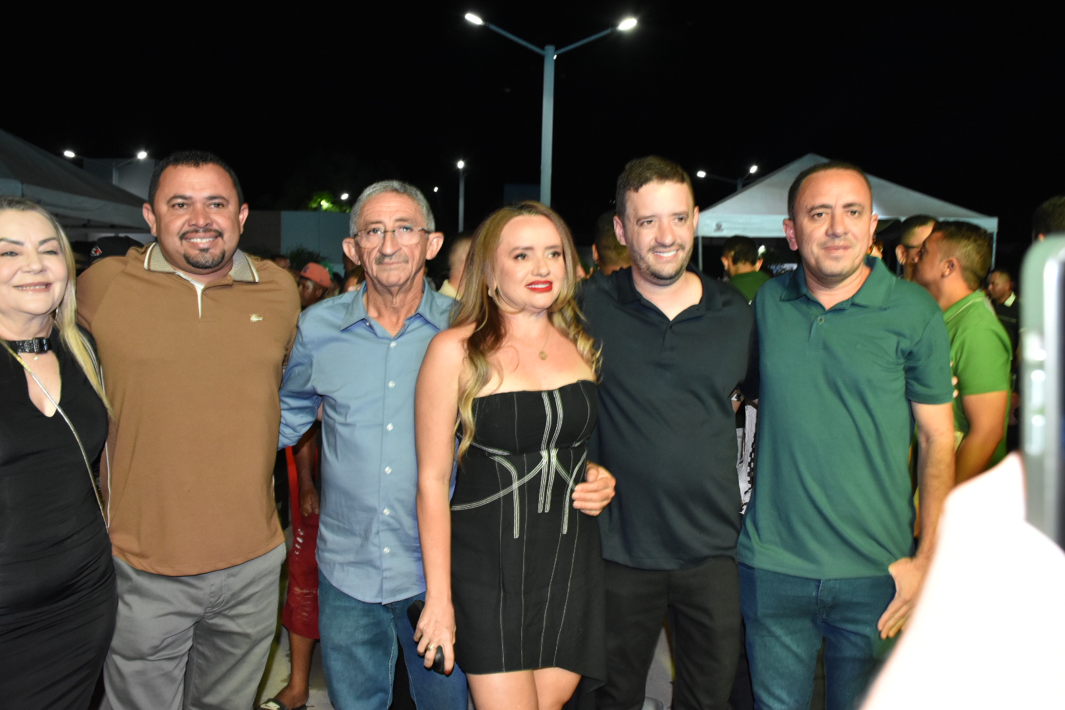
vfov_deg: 43.6
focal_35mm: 30
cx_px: 532
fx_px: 887
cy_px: 355
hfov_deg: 61.9
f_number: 5.6
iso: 1600
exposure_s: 1/100
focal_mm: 20
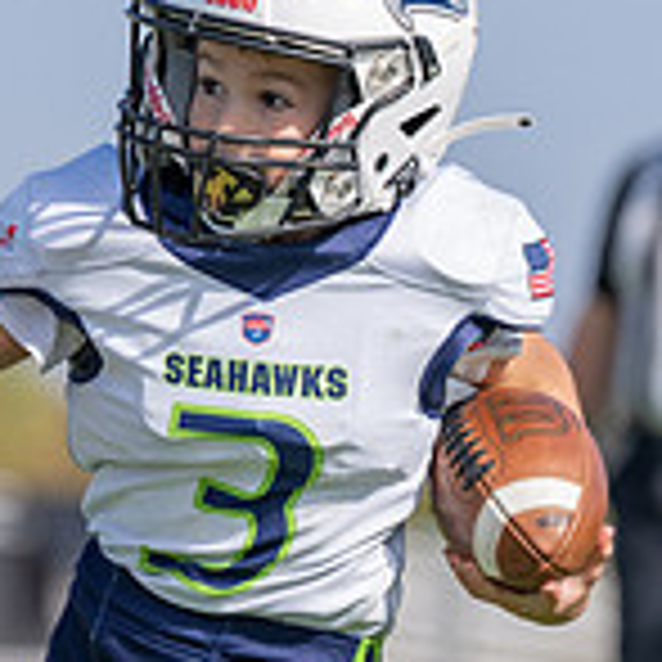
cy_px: 481
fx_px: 12787
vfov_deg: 3.0
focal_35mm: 591
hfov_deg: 3.0
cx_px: 356
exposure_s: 1/2000
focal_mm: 140
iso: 100
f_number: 2.8
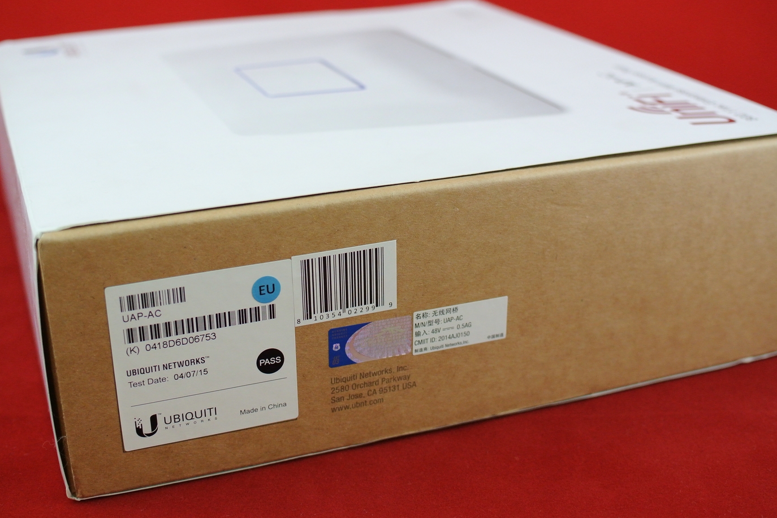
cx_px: 389
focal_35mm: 50
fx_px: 1079
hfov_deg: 39.6
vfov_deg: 27.0
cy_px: 263
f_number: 2.8
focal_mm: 18.5
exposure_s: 1/30
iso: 640
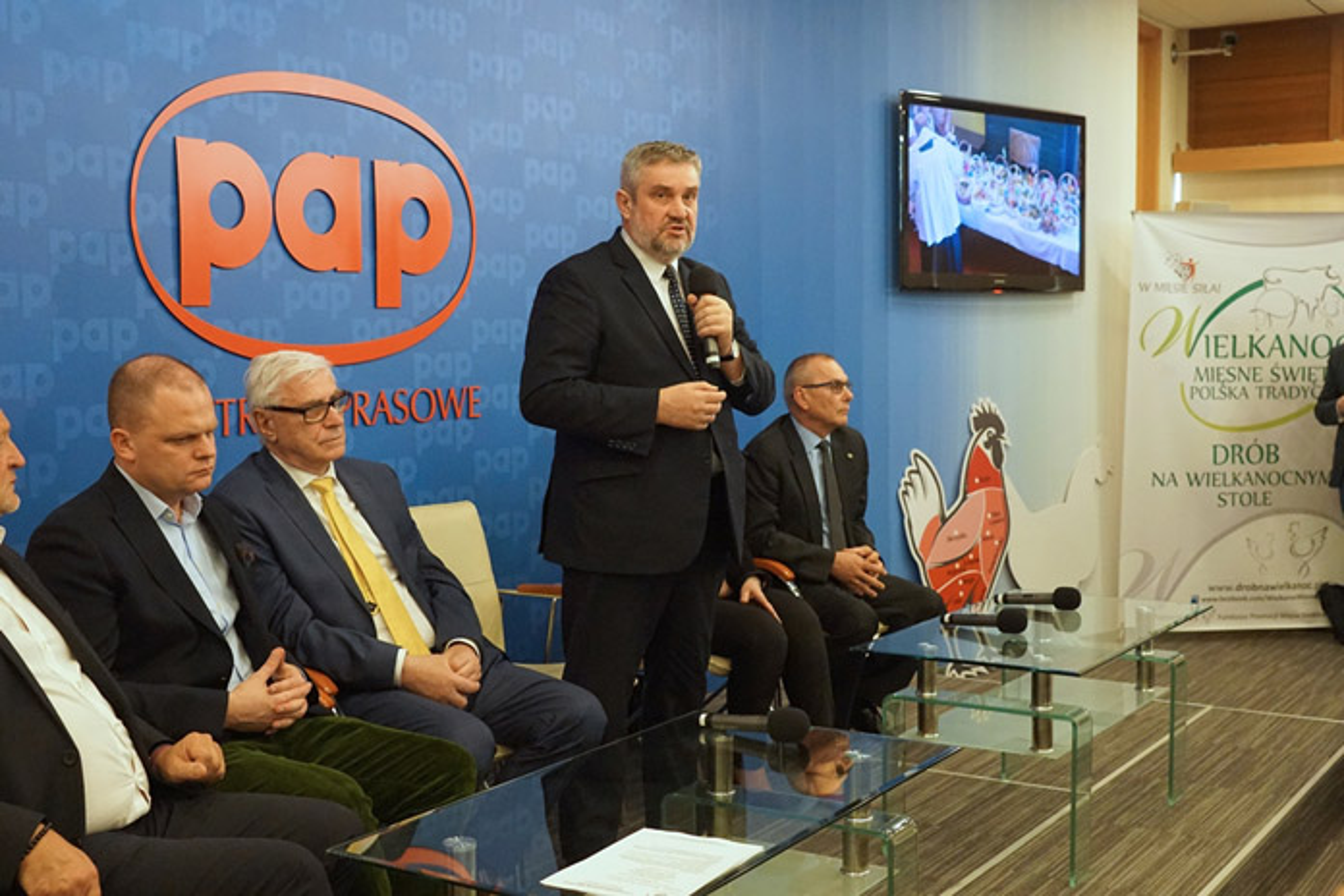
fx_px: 1568
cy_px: 448
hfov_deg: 46.4
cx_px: 672
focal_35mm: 42
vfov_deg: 31.9
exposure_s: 1/160
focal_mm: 28
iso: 3200
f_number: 4
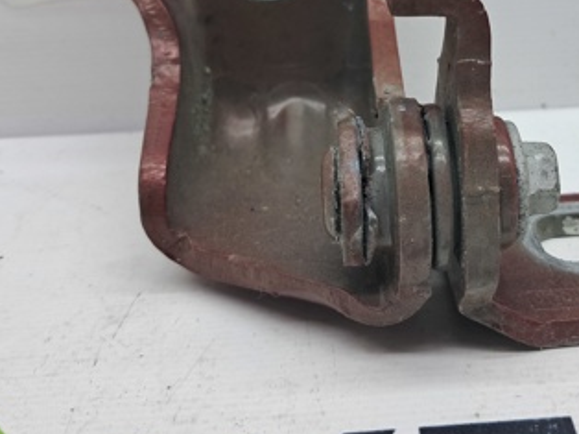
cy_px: 66
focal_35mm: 55
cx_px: 398
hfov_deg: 34.5
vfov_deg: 25.9
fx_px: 919
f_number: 1.8
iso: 50
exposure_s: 1/50
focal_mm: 4
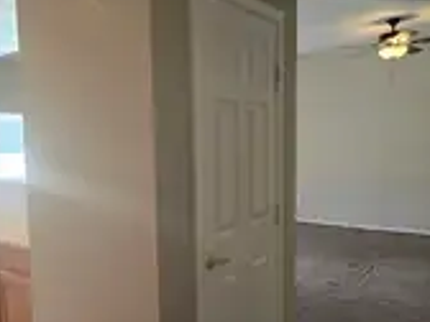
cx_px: 123
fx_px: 385
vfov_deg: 45.4
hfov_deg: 56.3
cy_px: 179
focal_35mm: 31
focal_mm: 2.2
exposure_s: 1/60
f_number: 2.2
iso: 64
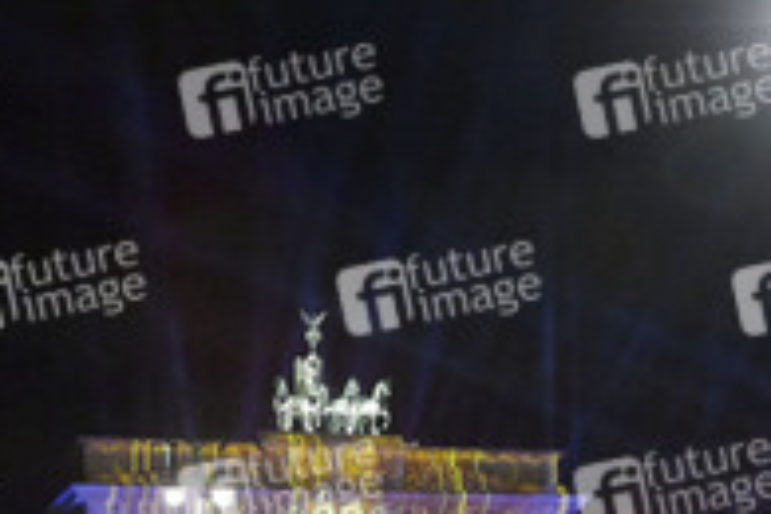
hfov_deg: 25.0
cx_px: 334
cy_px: 585
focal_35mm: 81
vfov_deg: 16.3
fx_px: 1735
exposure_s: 1/200
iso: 12800
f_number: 4
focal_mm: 35
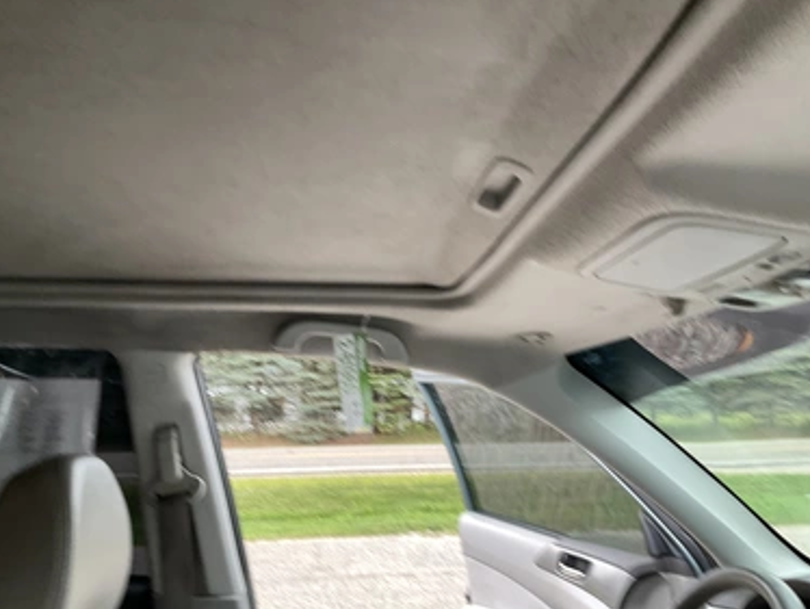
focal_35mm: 31
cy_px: 319
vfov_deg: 45.5
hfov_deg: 58.3
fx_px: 726
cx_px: 390
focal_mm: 3
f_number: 1.8
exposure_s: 1/122
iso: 64
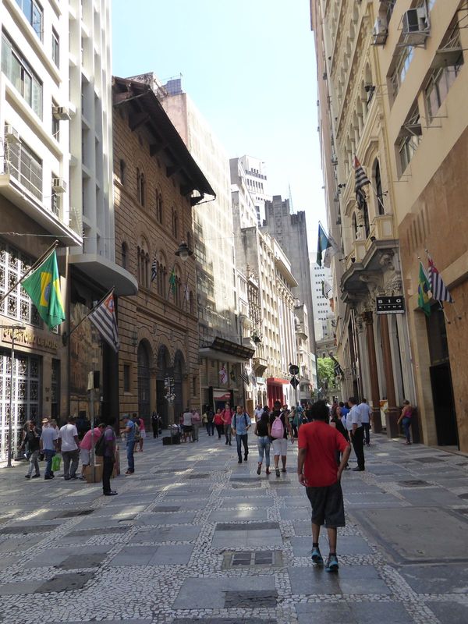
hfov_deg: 44.2
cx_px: 234
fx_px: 577
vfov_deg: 56.8
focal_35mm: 32
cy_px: 312
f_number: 3.5
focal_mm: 5.4
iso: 125
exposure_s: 1/200
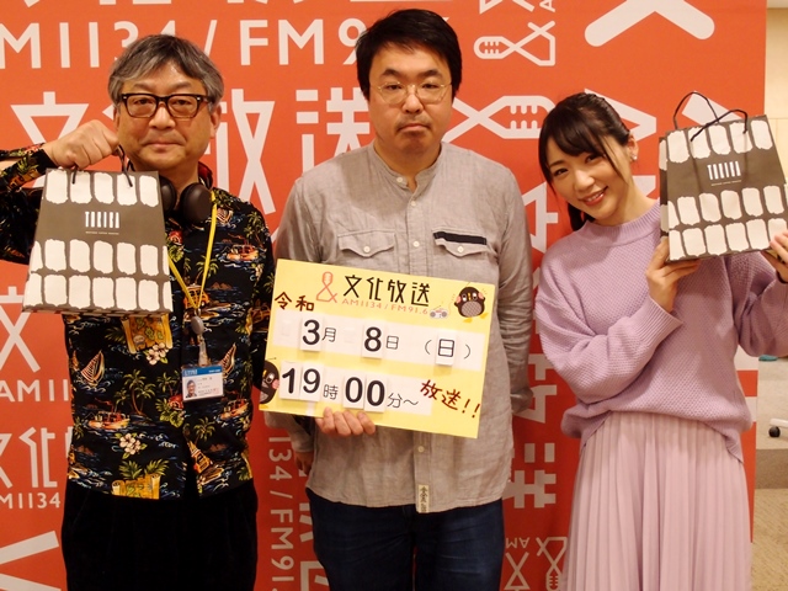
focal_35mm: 41
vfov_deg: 35.1
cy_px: 296
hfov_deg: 45.8
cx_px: 394
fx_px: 933
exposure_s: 1/50
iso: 200
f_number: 2
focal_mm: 8.99
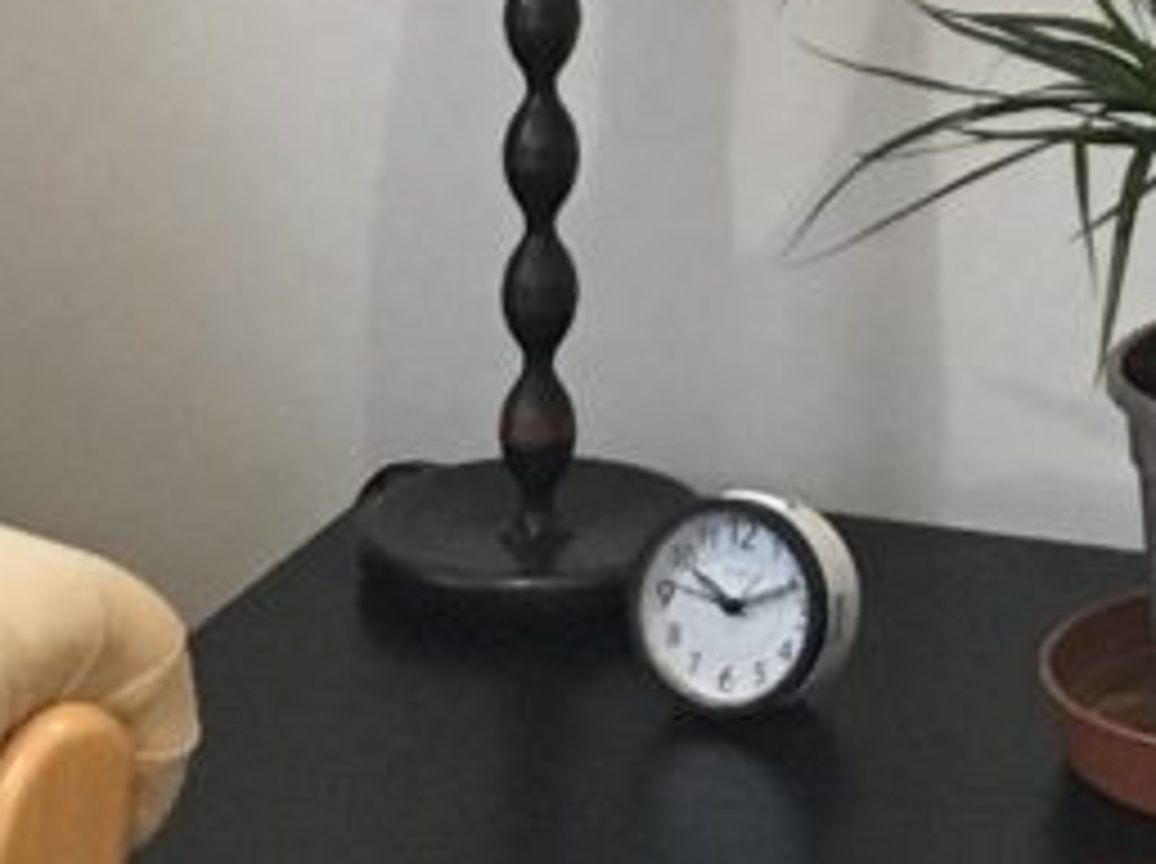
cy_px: -860
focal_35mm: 217
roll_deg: -0.3
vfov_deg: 6.6
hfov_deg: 9.1
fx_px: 7237
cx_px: 1143
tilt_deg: -9.1
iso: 160
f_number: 2.2
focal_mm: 4.15
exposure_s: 1/33
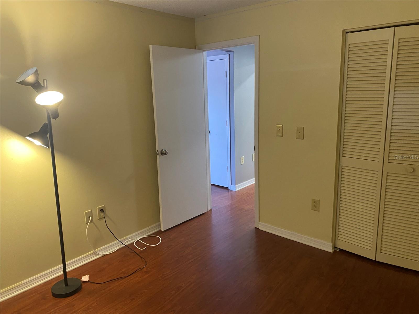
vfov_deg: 53.1
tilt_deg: -10.0
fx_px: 315
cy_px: 157
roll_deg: +2.9
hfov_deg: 67.3
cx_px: 210
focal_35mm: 26
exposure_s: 1/60
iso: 250
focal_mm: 4.25
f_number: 1.8
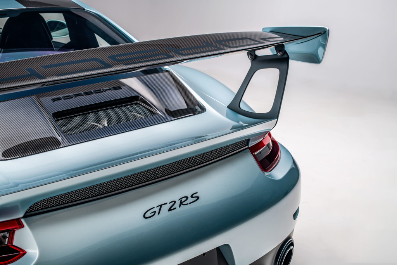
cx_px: 198
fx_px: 551
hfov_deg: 39.6
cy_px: 132
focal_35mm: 50
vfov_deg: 27.0
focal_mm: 50
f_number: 10
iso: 100
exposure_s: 1/160
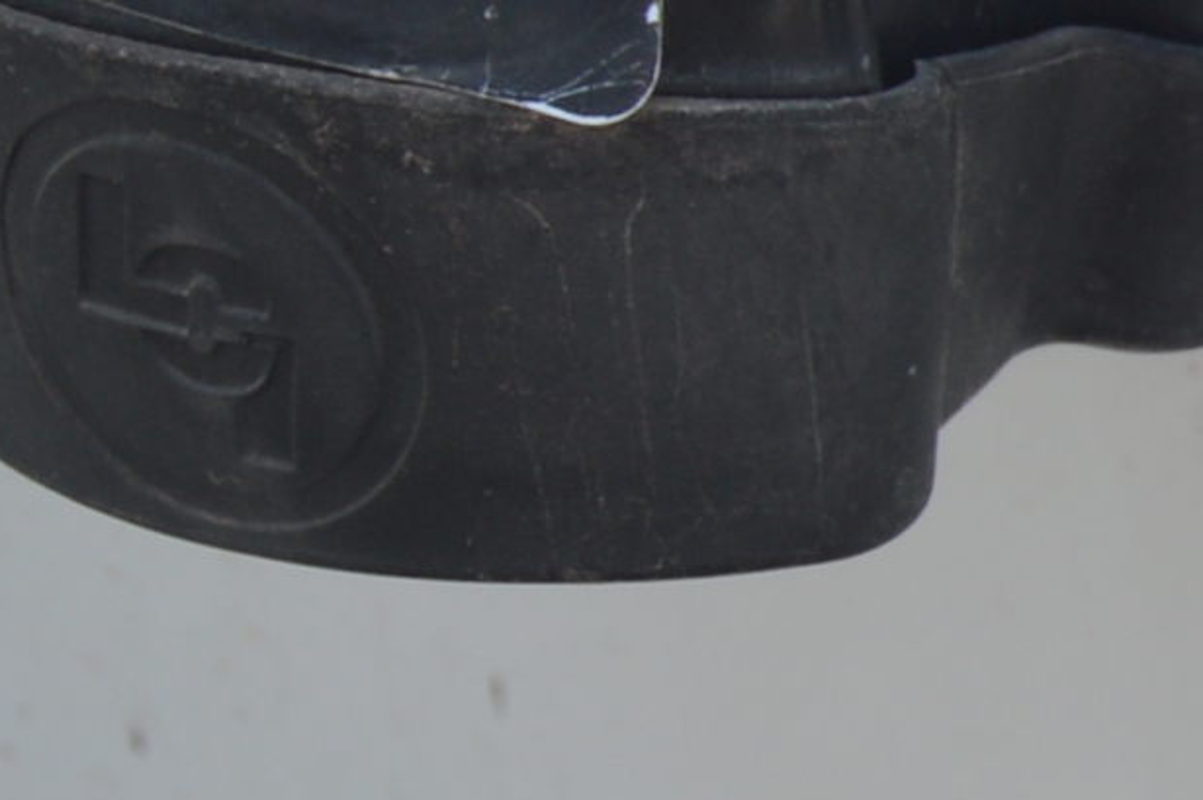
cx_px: 2924
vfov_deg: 4.2
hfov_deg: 6.0
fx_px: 11018
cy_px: 321
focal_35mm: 330
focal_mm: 30
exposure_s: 1/160
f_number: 6.3
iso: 100
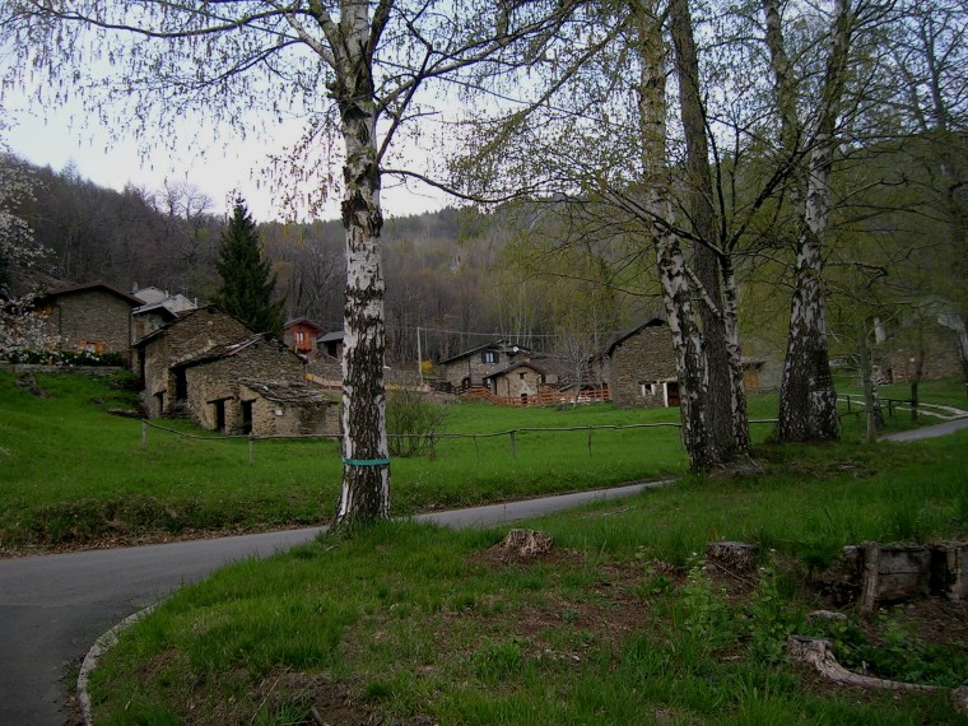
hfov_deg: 52.6
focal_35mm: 35
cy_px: 363
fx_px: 979
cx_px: 484
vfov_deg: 40.7
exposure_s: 1/245
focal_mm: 5.4
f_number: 2.8
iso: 50
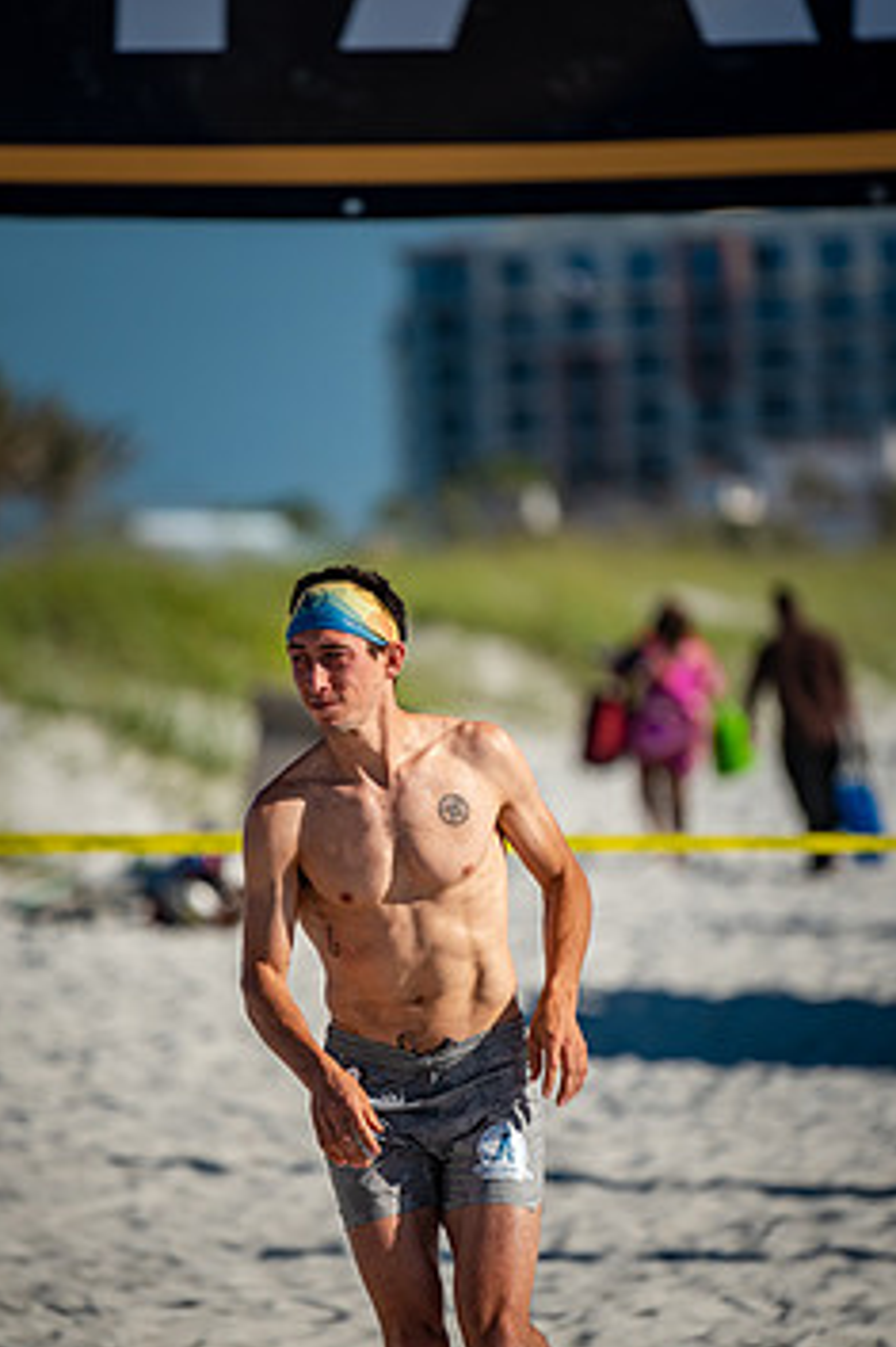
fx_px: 9529
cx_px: 412
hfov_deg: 5.4
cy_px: 729
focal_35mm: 255
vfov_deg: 8.1
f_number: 2.8
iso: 280
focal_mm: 200
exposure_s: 1/4000
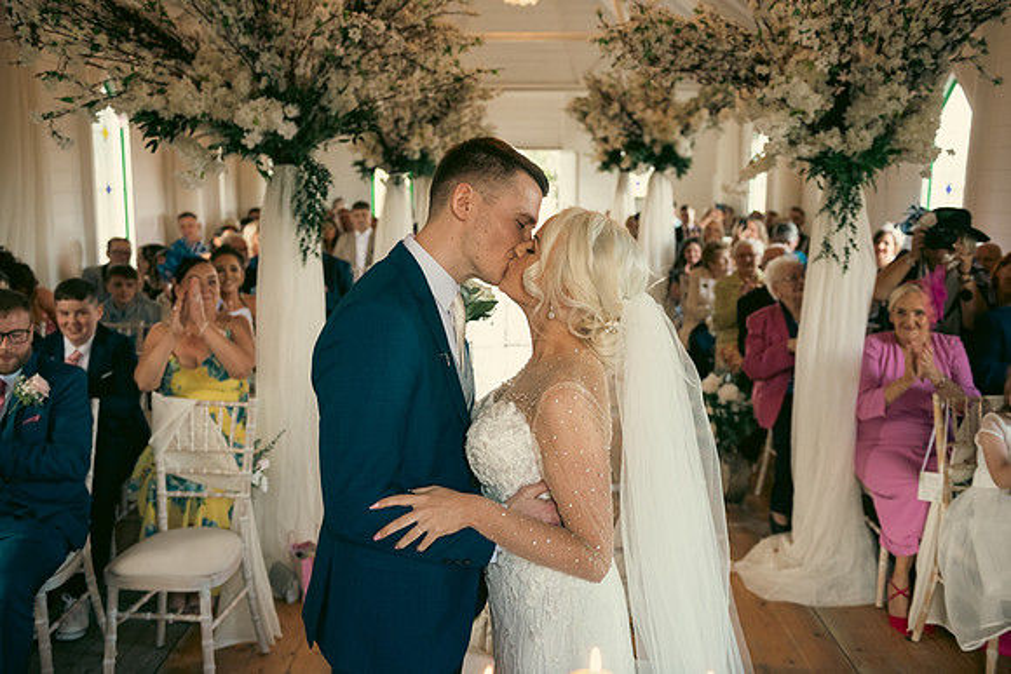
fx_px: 955
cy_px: 337
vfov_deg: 38.9
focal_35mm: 34
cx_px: 506
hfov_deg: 55.8
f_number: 3.5
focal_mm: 34
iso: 640
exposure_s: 1/160
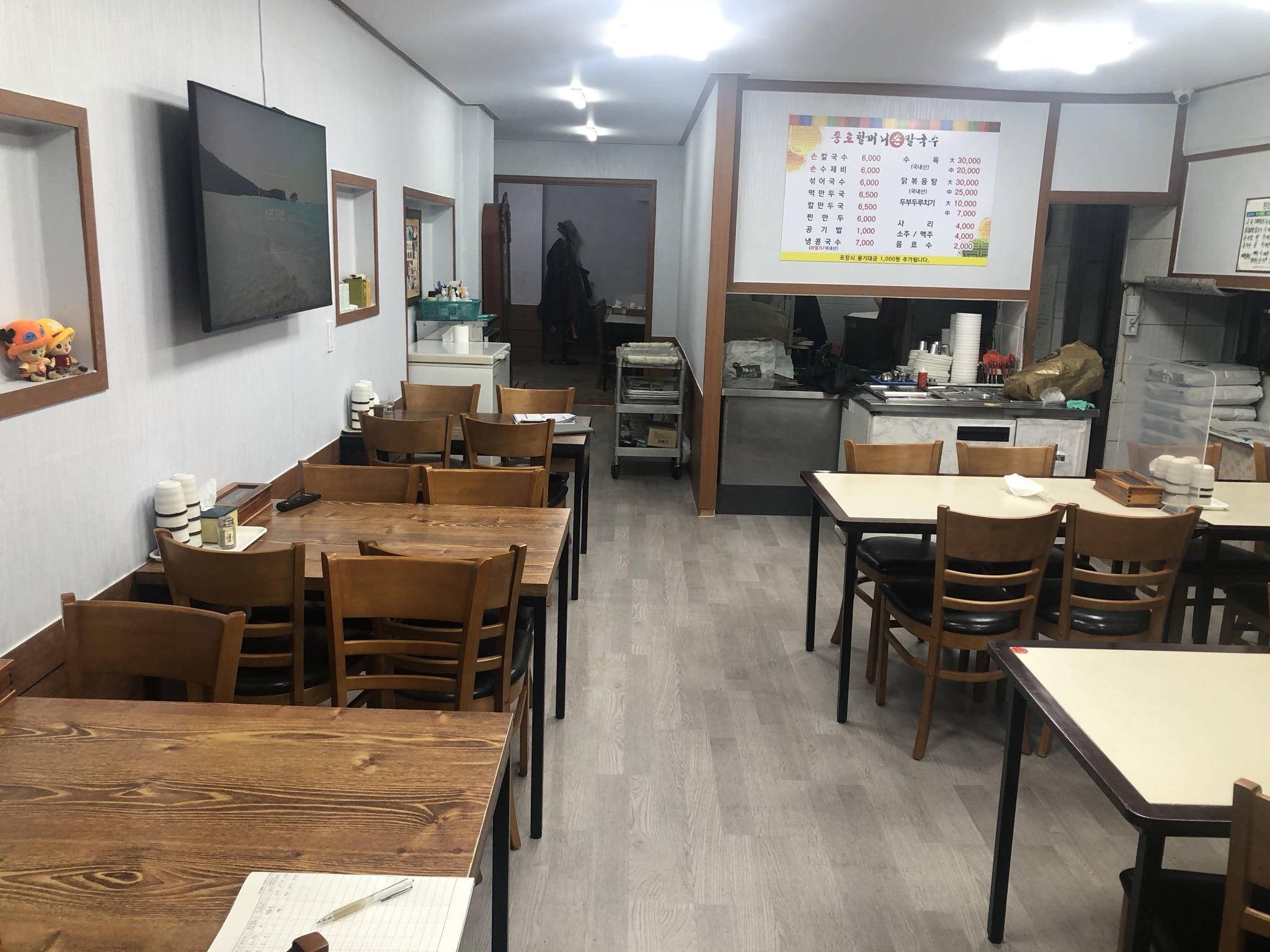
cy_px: 476
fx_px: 1027
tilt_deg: -11.0
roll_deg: -1.5
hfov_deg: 63.4
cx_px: 635
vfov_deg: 49.7
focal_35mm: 28
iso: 25
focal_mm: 3.99
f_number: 1.8
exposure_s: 1/40
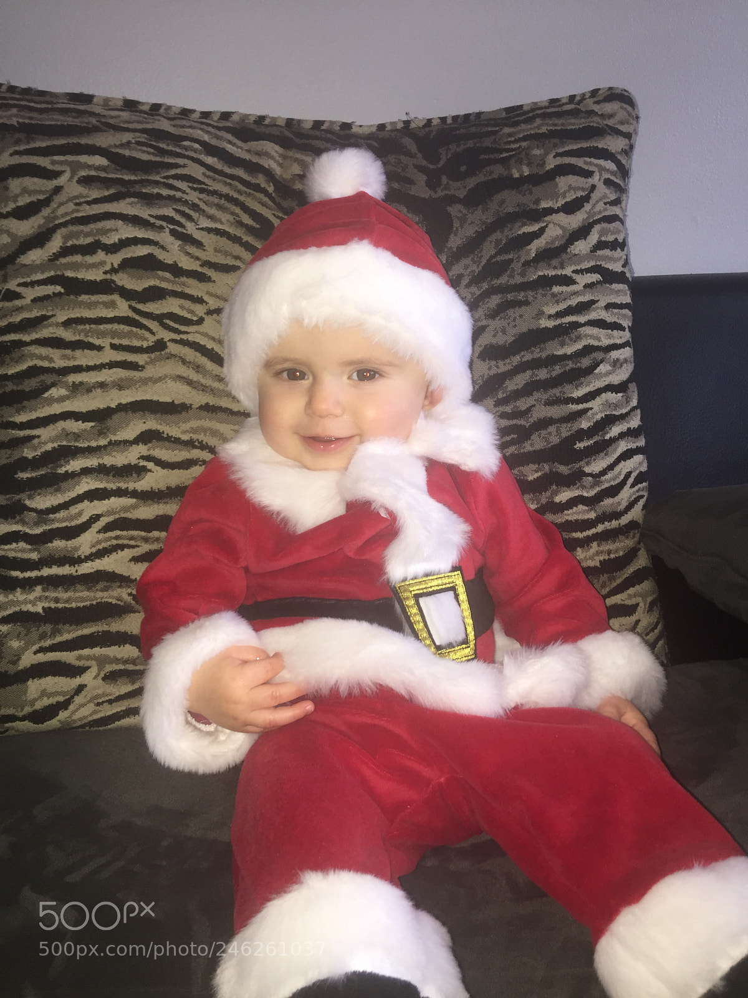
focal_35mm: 29
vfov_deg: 61.7
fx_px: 836
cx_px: 374
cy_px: 499
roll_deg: +2.0
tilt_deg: -19.0
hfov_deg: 48.2
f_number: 2.2
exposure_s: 1/30
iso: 64
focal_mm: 4.15
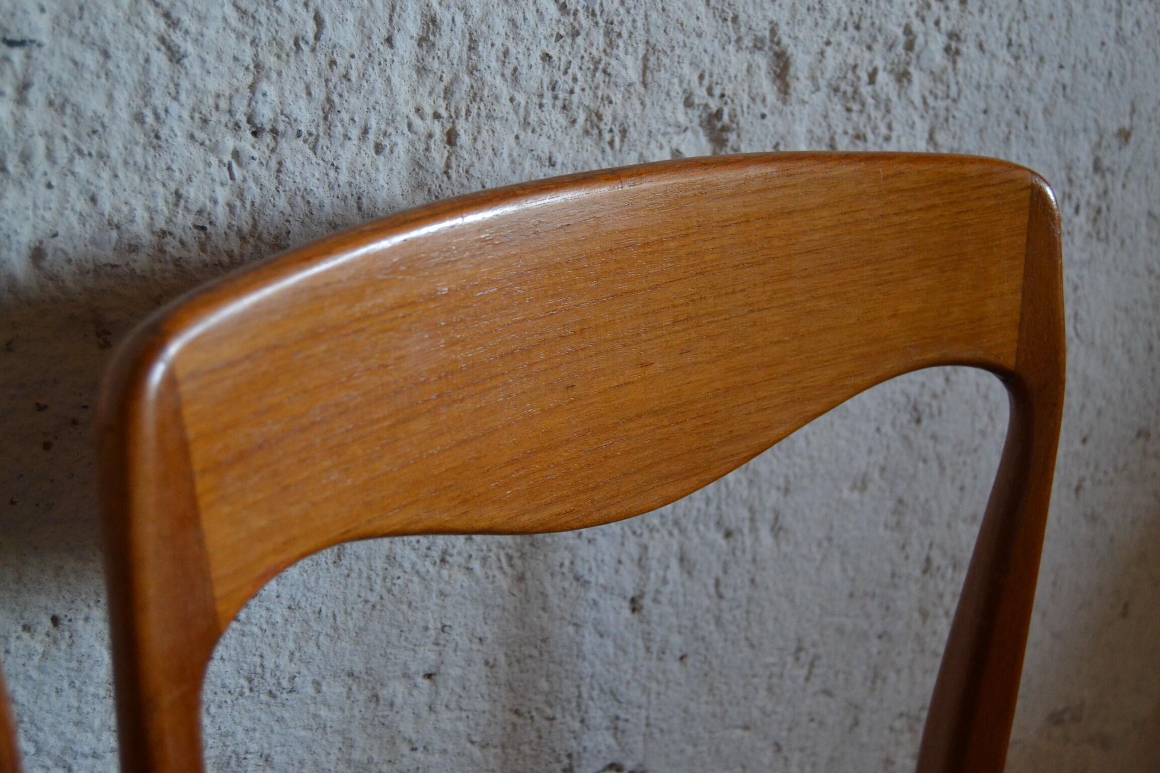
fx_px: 1450
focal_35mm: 45
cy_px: 386
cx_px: 580
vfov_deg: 29.9
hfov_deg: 43.6
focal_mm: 30
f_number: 4.2
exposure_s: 1/60
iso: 1250
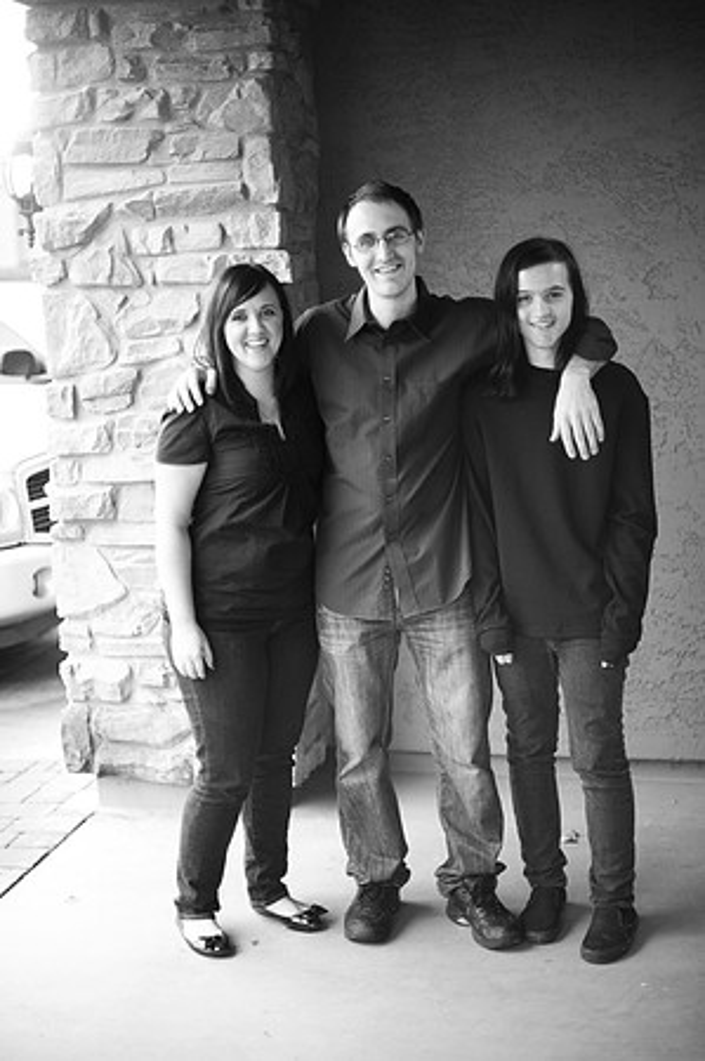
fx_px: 1472
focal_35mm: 50
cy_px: 530
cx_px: 352
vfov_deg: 39.6
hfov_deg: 26.9
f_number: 1.4
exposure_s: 1/320
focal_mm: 50
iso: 800
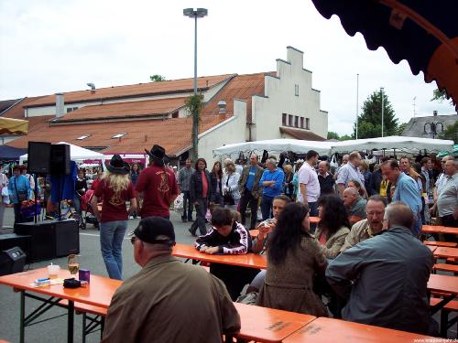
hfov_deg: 47.9
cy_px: 172
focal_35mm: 39
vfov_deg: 36.8
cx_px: 229
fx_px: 516
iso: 100
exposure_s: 1/500
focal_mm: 8
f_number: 3.4
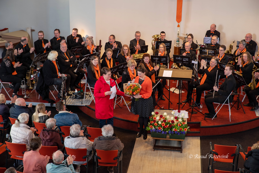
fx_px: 504
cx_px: 130
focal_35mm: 70
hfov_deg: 28.8
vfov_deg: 19.5
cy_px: 86
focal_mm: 70
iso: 800
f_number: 6.3
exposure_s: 1/30
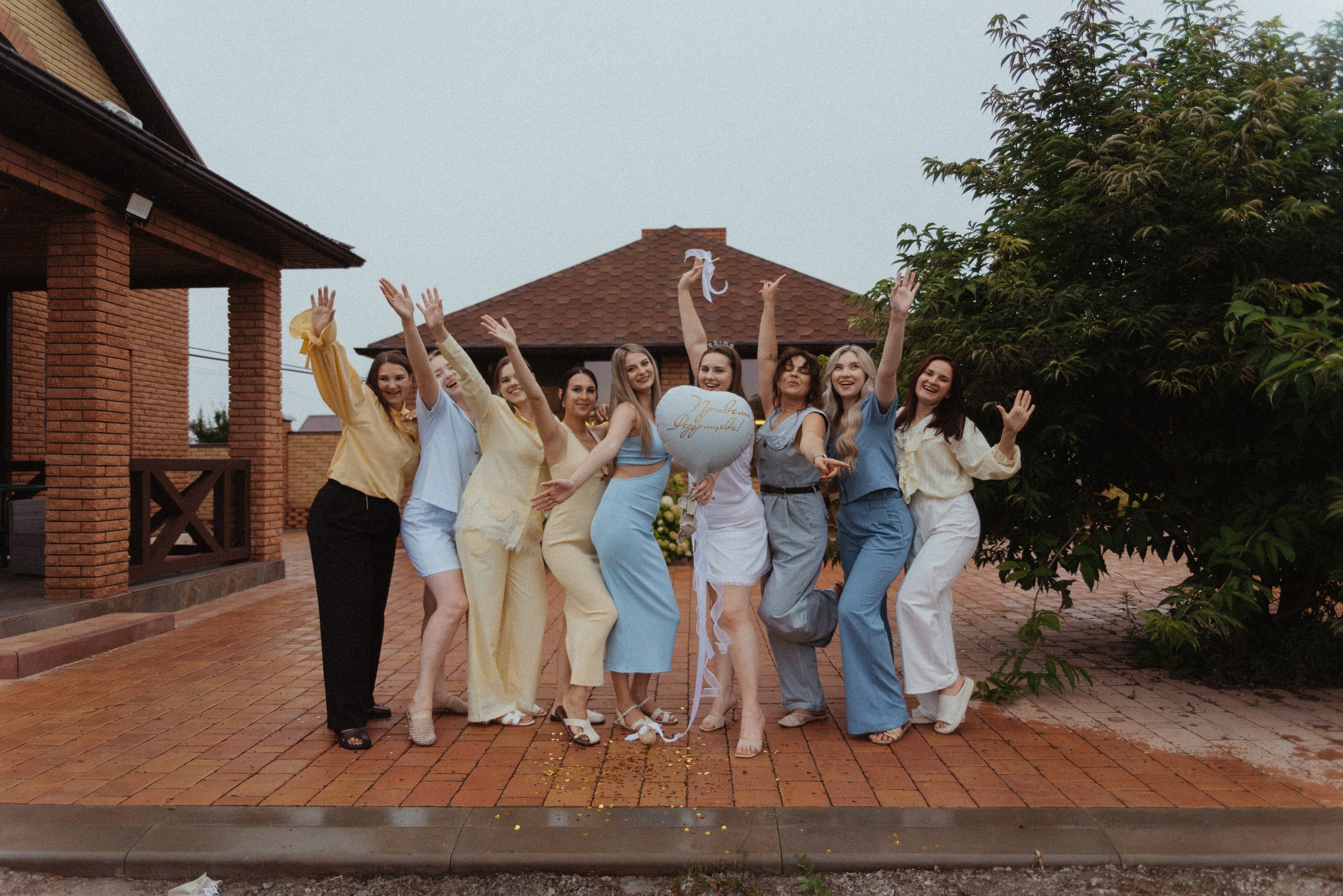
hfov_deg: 73.7
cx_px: 672
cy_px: 448
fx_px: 896
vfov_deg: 53.2
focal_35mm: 24
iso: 8000
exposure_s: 1/1600
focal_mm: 24
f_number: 2.8
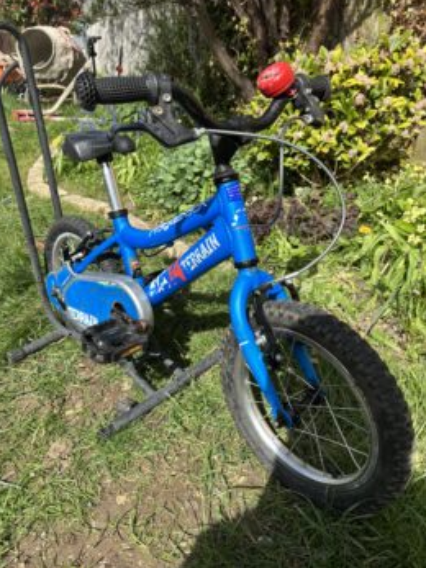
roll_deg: +0.5
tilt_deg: -25.7
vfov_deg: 65.3
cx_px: 206
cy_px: 278
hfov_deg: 51.3
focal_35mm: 27
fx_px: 443
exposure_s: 1/1695
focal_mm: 5.96
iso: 50
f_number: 1.6
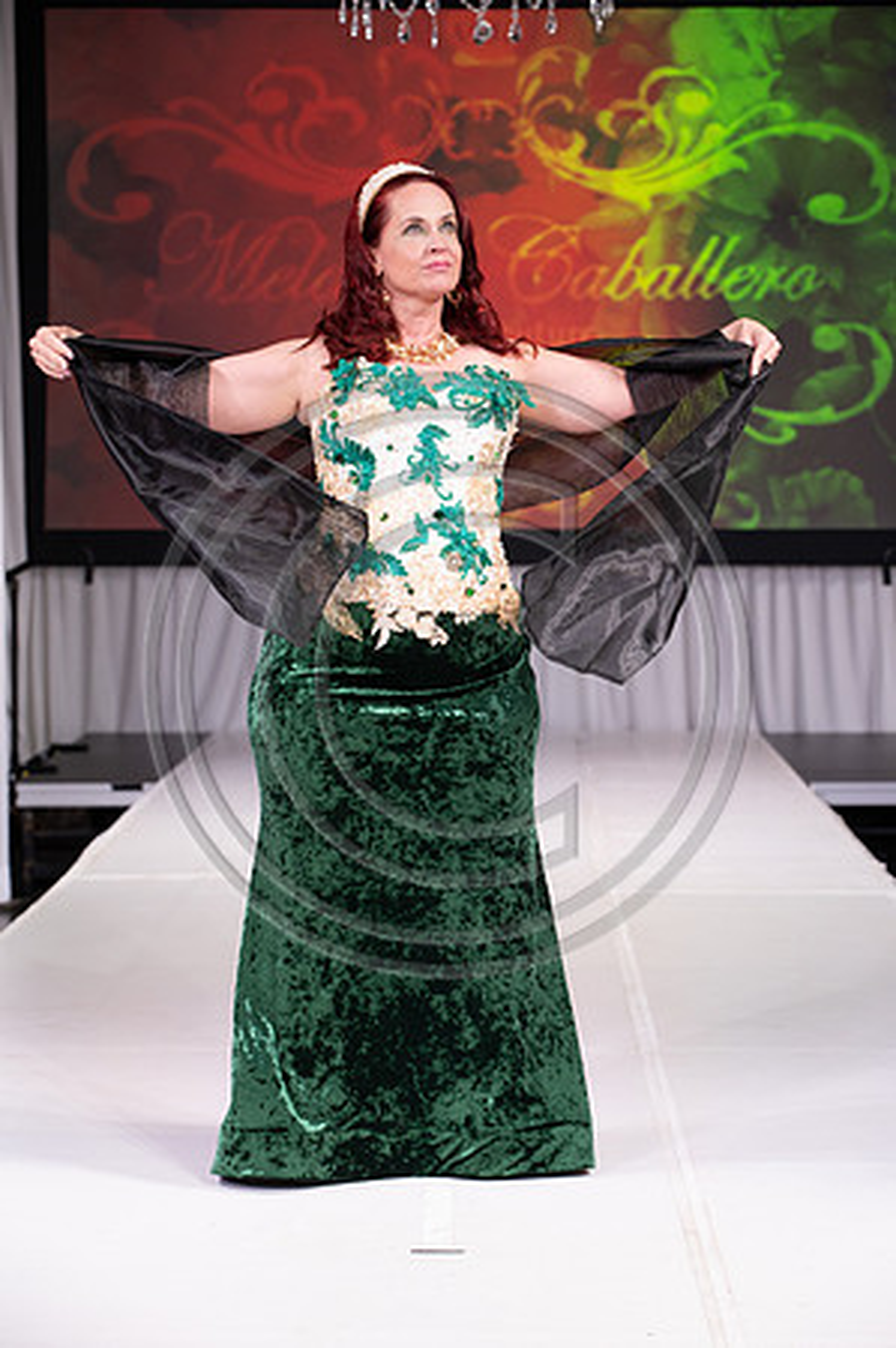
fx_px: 3555
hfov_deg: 14.4
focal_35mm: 95
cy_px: 674
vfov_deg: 21.5
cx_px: 448
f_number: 5.6
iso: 2000
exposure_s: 1/400
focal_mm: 95
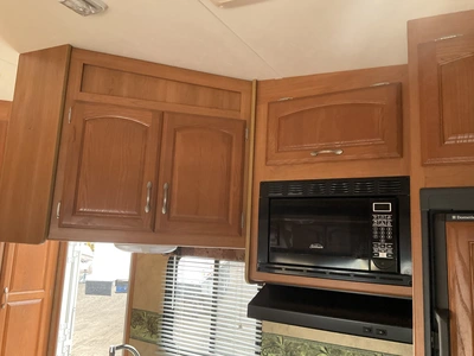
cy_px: 178
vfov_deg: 48.2
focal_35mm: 29
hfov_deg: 61.7
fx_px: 397
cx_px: 237
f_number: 1.8
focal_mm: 3
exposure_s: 1/60
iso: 200
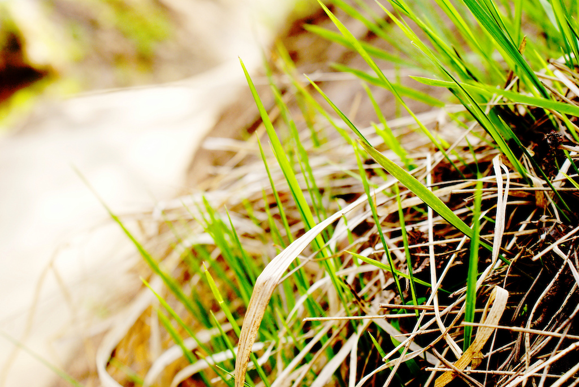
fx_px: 845
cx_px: 290
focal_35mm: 52
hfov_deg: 37.8
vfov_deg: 25.8
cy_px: 194
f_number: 5.6
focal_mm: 35
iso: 400
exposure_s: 1/100
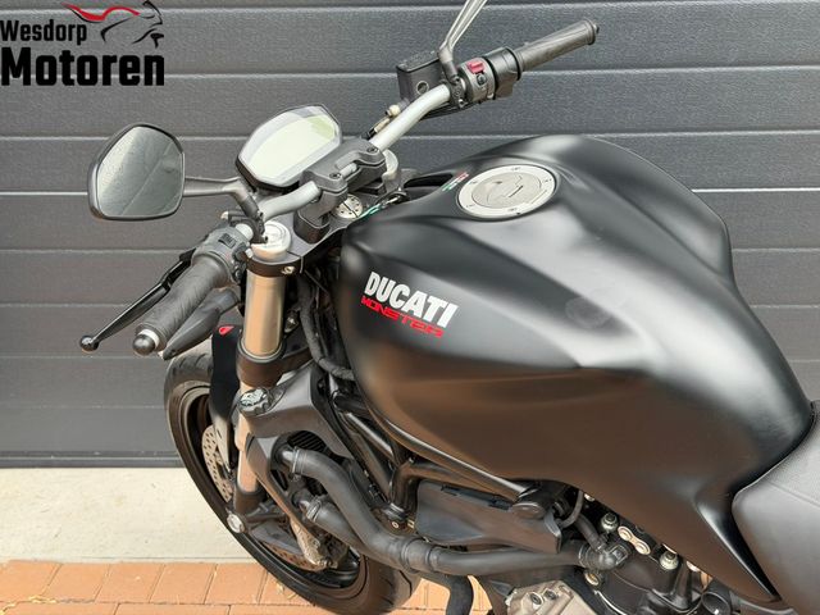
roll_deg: +2.2
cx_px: 410
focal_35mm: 48
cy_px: 308
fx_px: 1137
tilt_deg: -22.6
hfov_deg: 39.7
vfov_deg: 30.3
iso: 80
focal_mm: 6.76
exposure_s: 1/681
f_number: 1.78
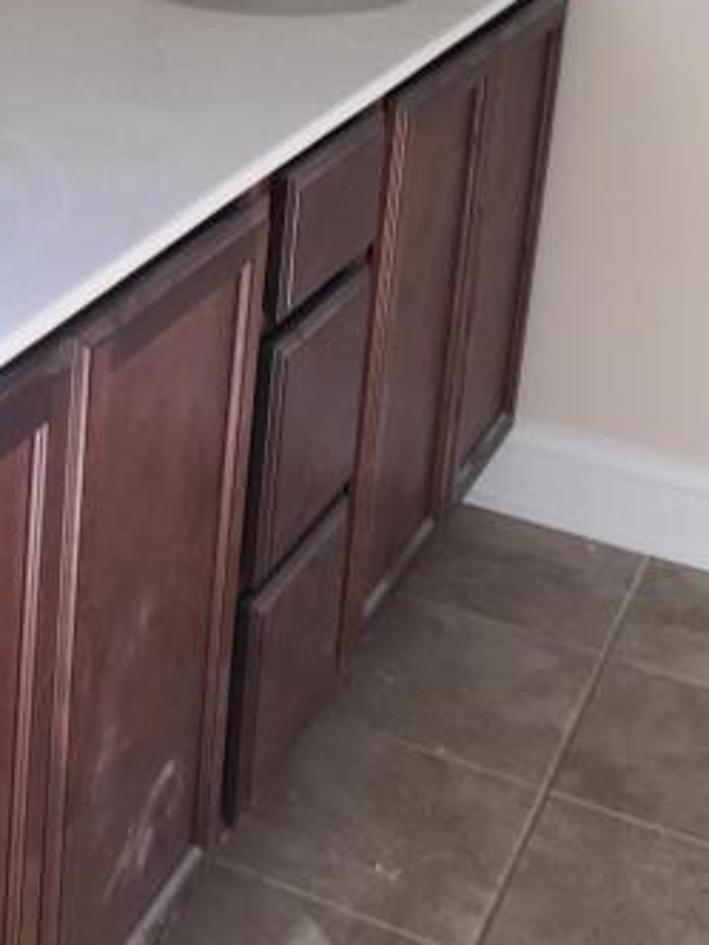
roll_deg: -2.1
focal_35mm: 67
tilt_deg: -16.7
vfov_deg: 27.9
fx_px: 1830
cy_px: 100
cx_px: -34
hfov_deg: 21.0
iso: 32
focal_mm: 4.15
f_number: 2.2
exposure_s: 1/60
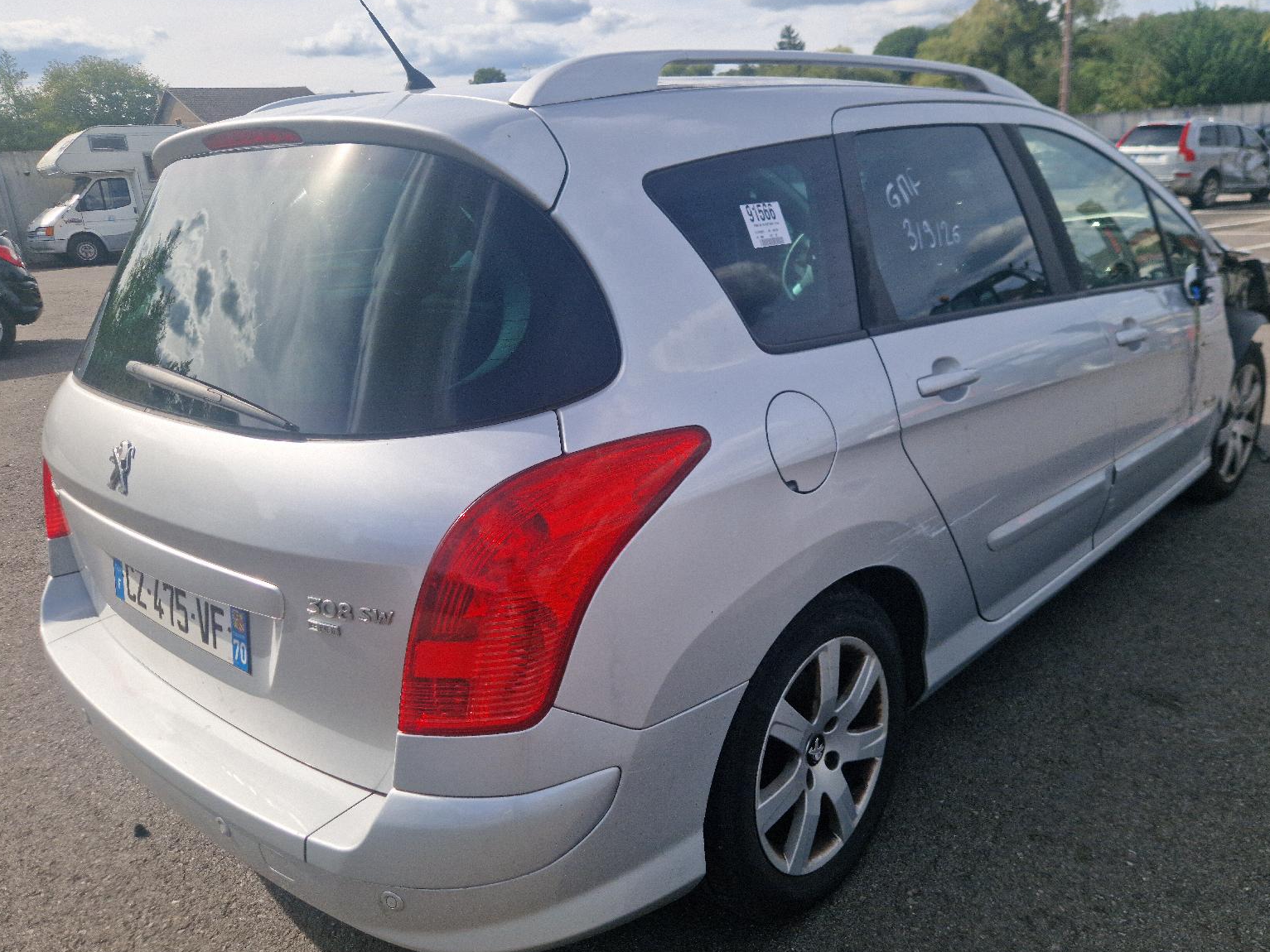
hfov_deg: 65.3
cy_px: 494
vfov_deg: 51.3
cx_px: 674
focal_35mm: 27
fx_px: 991
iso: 50
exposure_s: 1/2000
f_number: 1.8
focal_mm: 5.4
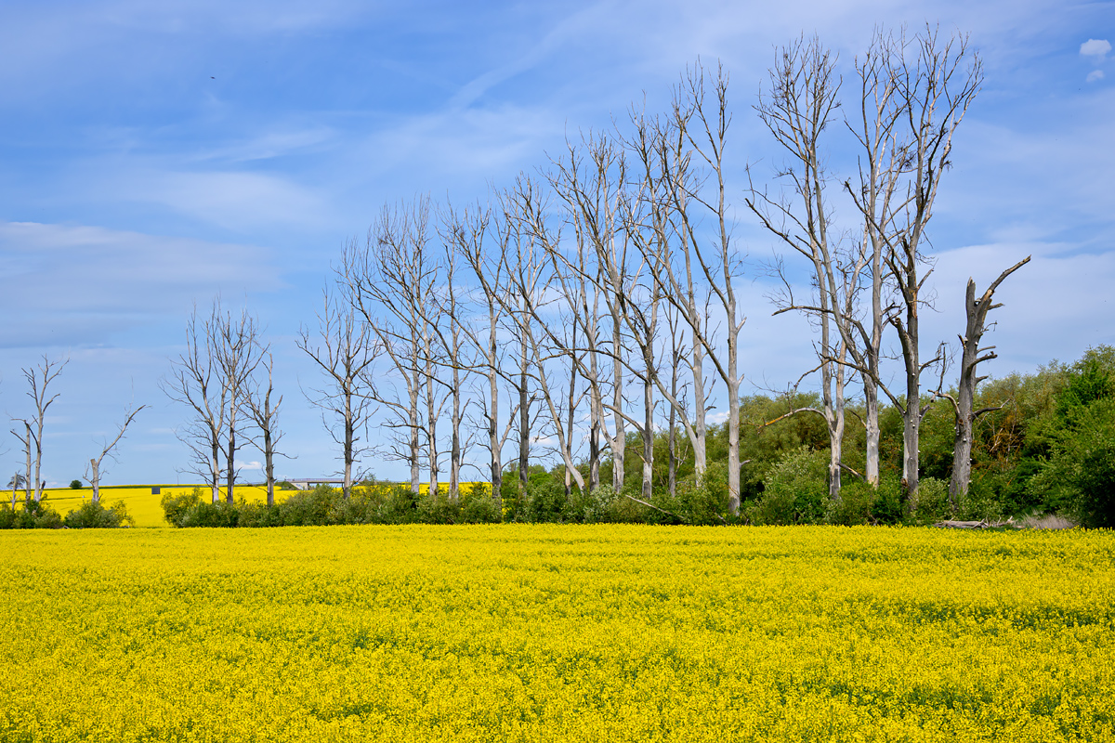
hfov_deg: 43.6
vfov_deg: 29.9
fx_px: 1394
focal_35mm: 45
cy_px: 372
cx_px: 558
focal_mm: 30
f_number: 8
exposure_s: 1/500
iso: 200
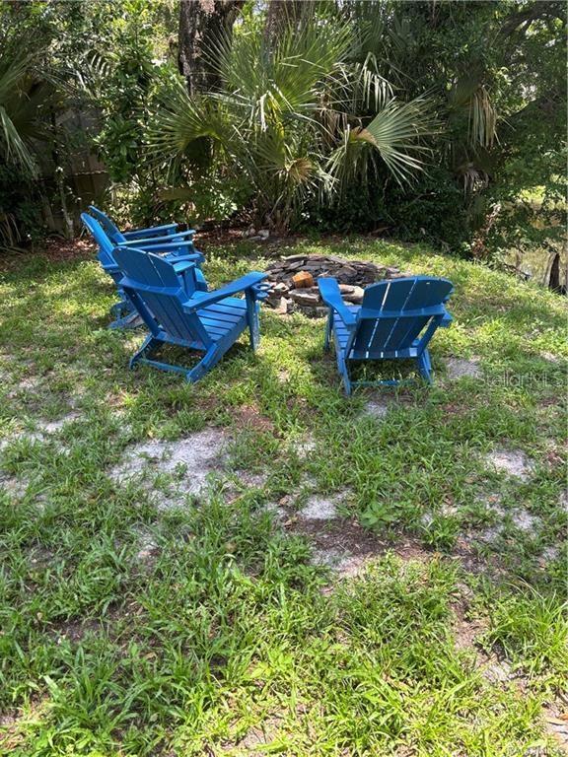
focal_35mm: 26
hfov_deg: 53.1
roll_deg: +2.3
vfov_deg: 67.3
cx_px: 284
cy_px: 378
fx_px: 569
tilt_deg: -21.2
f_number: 1.6
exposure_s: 1/286
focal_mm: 5.96
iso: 50
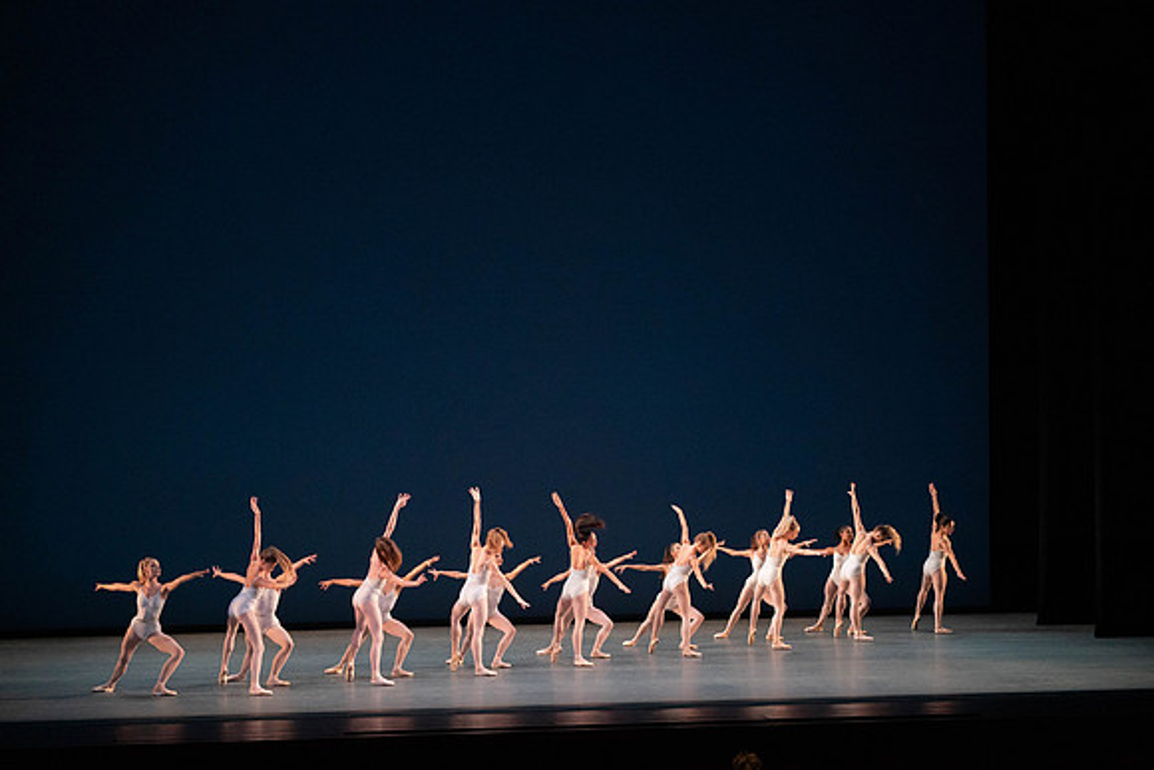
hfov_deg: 20.4
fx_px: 3206
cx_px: 577
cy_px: 385
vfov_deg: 13.7
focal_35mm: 100
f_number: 6.3
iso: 5000
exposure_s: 1/400
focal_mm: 100
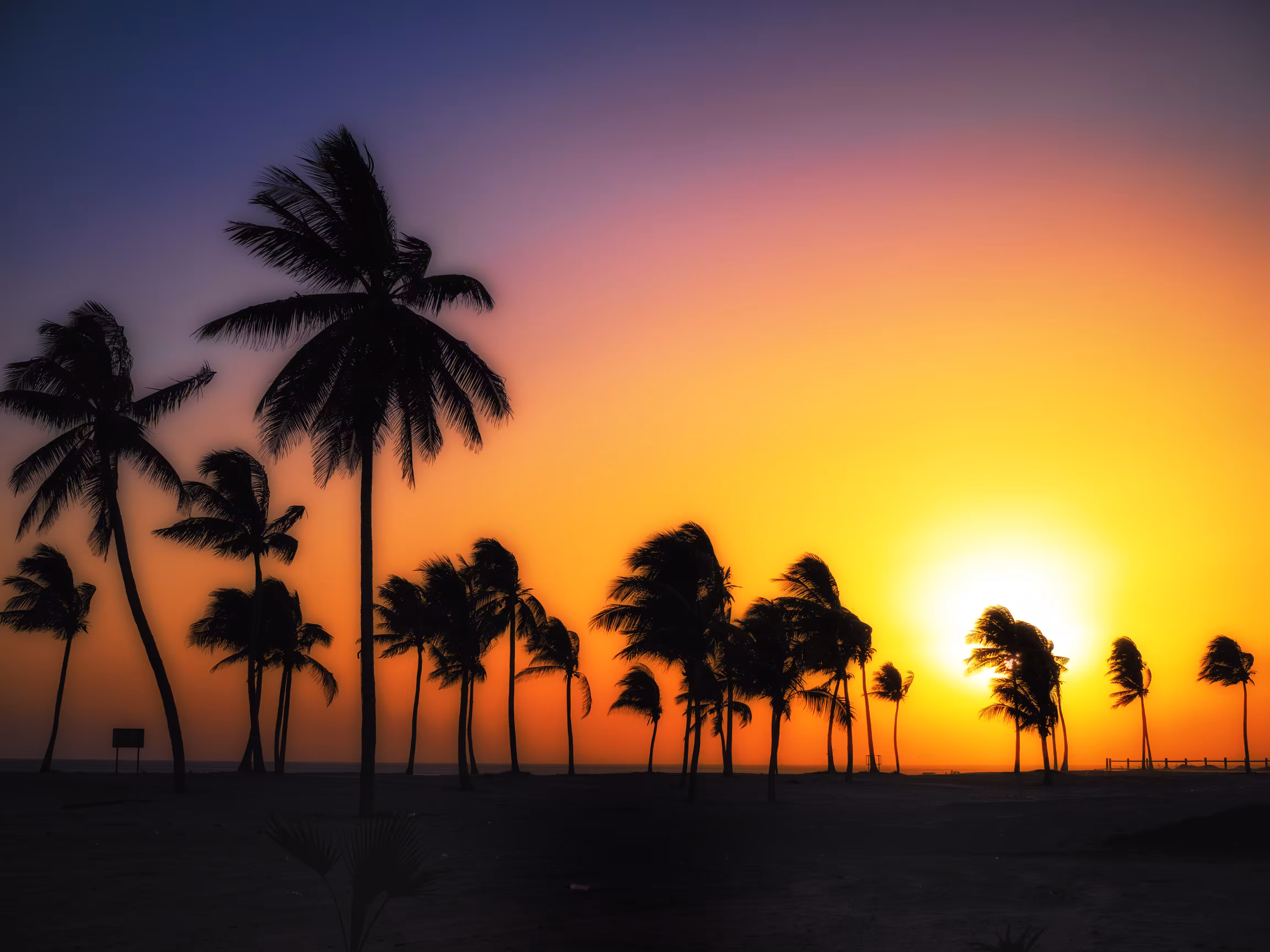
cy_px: 476
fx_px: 1834
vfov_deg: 29.1
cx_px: 635
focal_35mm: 50
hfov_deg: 38.2
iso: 100
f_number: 5
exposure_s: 1/800
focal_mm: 25
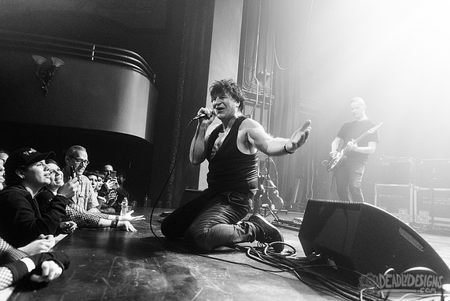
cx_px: 225
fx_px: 300
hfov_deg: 73.7
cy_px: 150
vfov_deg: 53.2
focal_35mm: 24
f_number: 3.2
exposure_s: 1/200
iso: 2500
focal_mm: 24
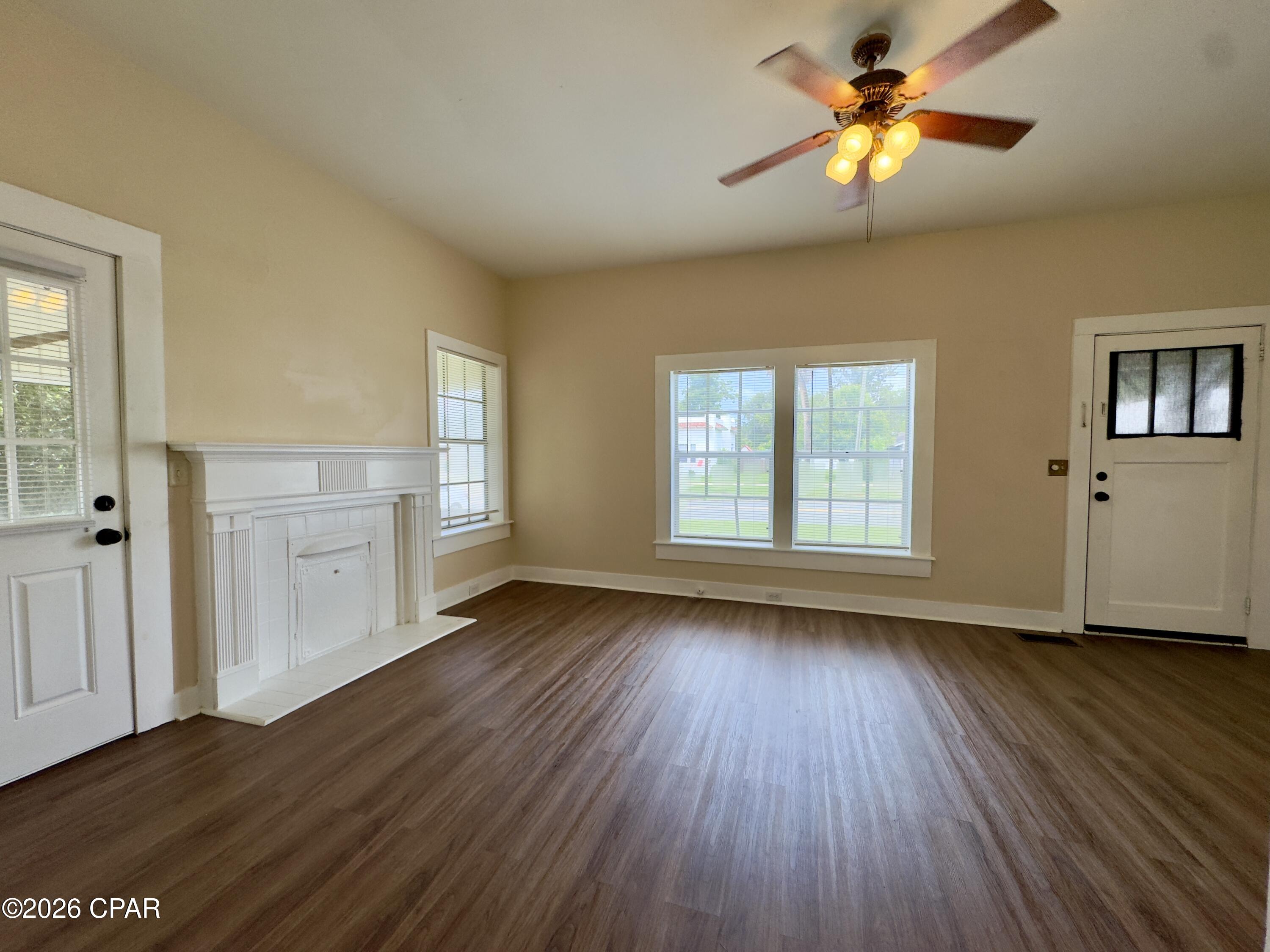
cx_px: 635
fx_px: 514
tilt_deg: -2.7
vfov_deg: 85.7
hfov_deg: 102.1
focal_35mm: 14
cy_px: 476
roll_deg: +0.2
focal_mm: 2.22
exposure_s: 1/120
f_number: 2.2
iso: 64
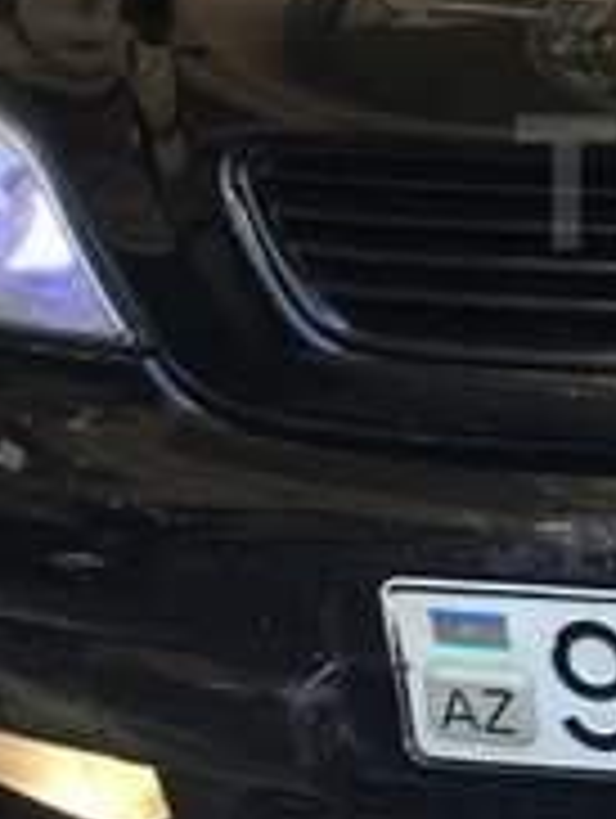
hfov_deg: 13.2
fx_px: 2486
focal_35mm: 105
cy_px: 182
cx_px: 976
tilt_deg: -23.7
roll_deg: +3.7
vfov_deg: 18.5
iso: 25
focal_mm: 4.15
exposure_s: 1/50
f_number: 2.2
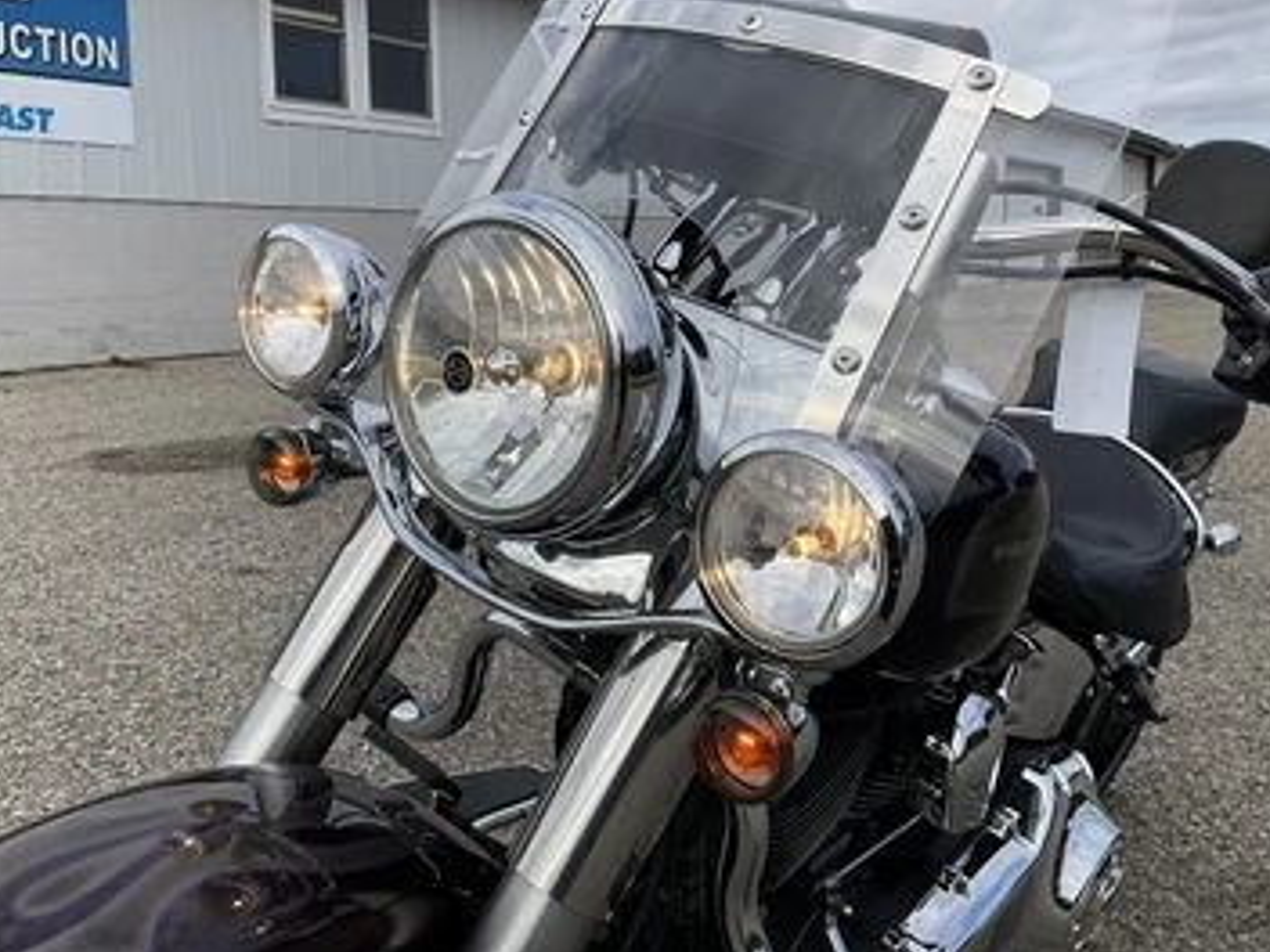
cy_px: 418
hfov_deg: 55.3
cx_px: 577
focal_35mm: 33
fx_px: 1211
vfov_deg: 42.9
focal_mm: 3
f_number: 1.8
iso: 25
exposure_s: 1/1577
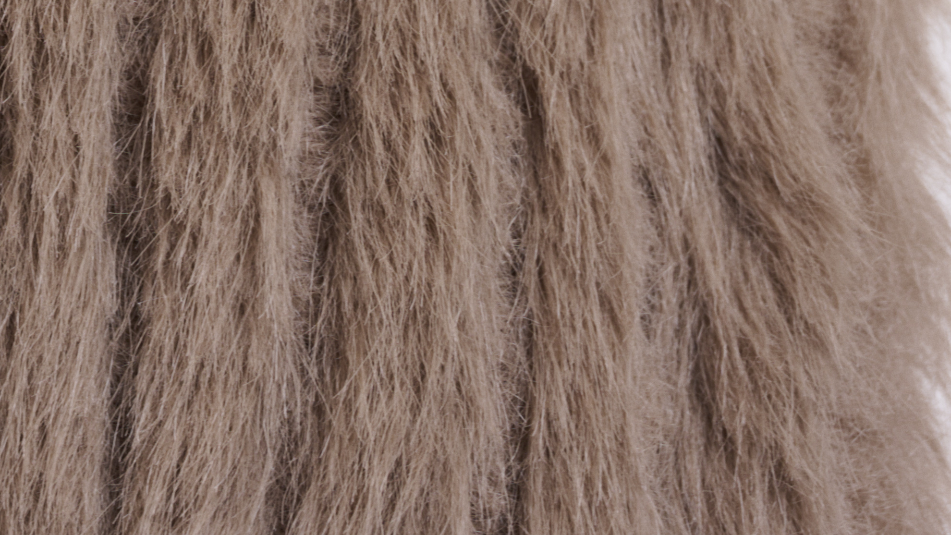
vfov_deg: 3.4
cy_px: -565
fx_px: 8877
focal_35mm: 352
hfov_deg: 6.1
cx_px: 65
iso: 125
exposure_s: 1/160
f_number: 8
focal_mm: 110
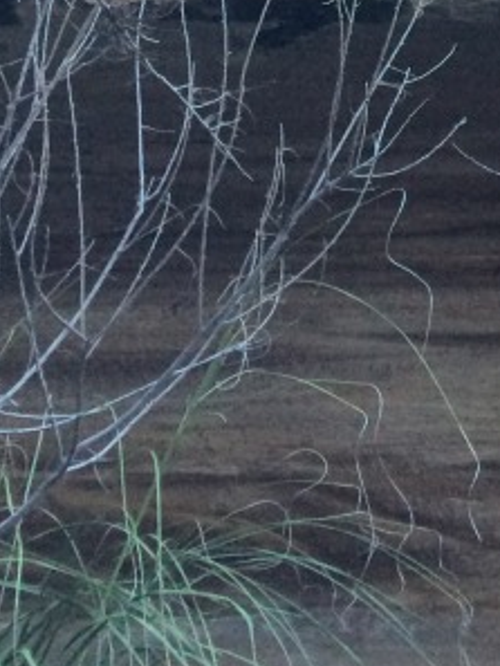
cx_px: 857
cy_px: -399
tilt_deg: +26.7
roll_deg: +0.2
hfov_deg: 13.1
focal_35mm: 104
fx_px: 2001
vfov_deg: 16.7
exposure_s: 1/30
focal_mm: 4.15
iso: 64
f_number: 2.2
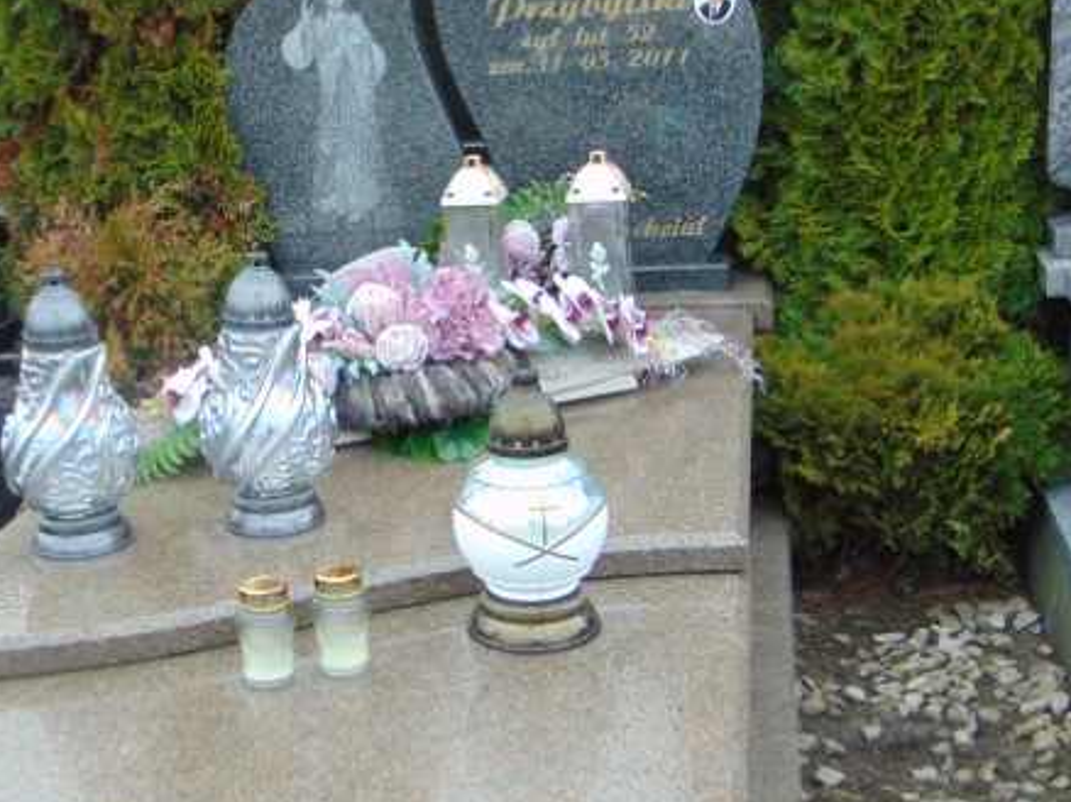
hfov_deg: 33.4
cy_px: 438
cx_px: 333
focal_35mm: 57
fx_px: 1763
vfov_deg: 25.6
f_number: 3.3
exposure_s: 1/60
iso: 100
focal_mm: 6.9
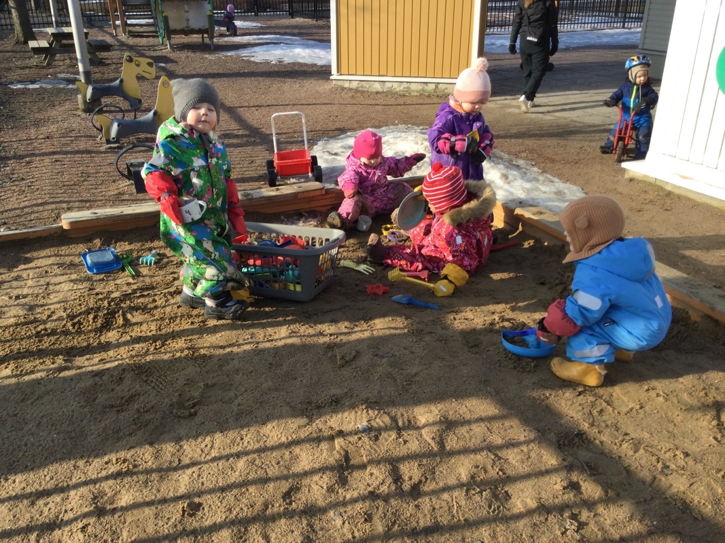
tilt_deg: -23.7
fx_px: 649
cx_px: 362
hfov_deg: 58.4
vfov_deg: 45.4
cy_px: 272
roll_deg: +1.2
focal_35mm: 31
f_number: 2.4
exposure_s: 1/509
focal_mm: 3.3
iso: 25
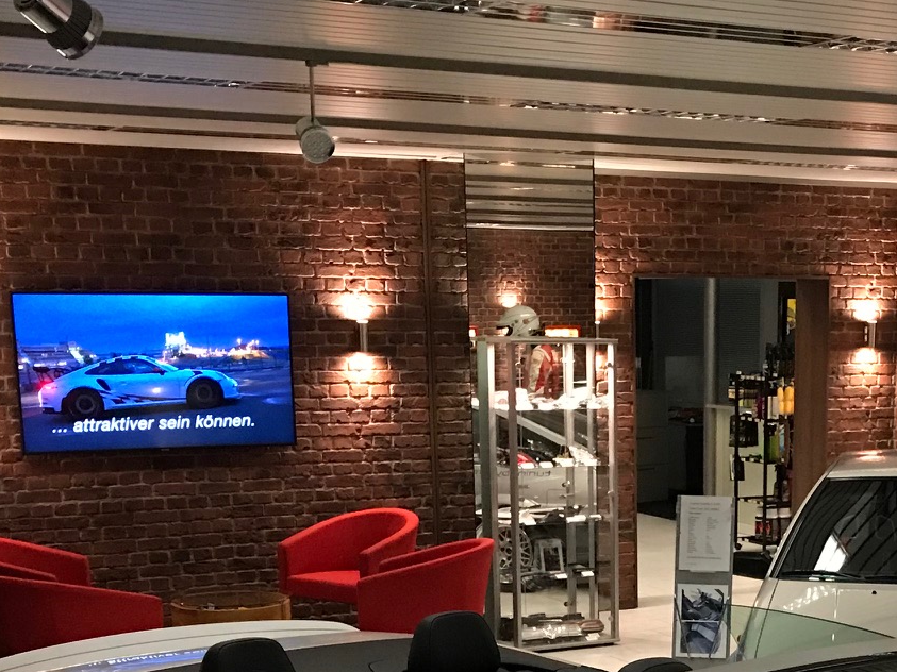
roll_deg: -0.2
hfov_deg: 28.4
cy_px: 736
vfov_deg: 20.9
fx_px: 1736
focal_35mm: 67
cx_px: 712
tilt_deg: -14.5
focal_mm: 3.99
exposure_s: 1/15
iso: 100
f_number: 1.8
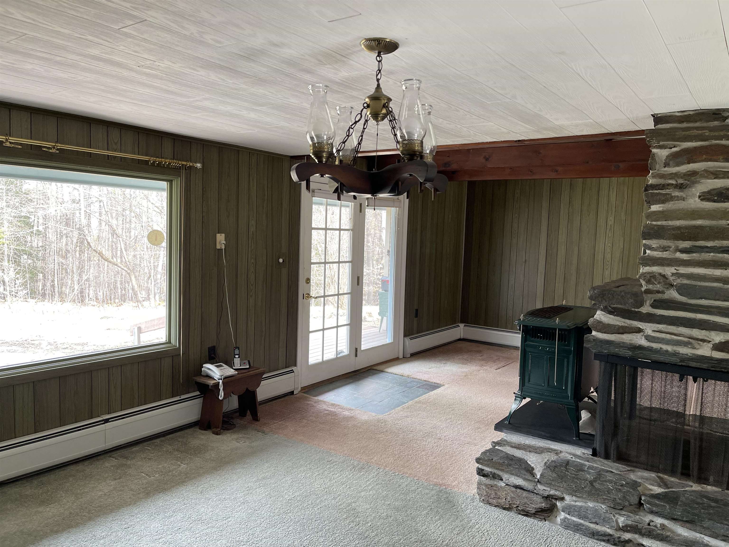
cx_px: 364
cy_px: 274
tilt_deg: -5.8
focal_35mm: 26
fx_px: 548
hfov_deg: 67.3
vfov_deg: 53.1
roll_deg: -2.6
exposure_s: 1/121
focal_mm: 5.1
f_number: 1.6
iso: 125
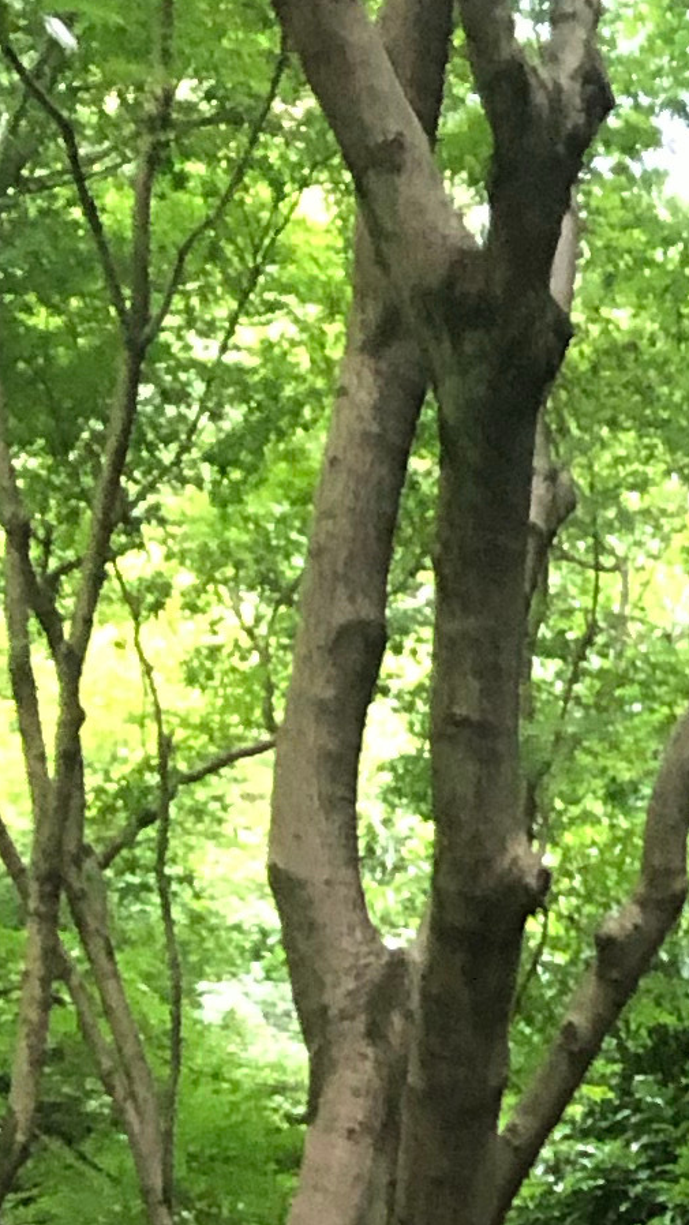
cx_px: 1722
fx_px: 4450
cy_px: 2058
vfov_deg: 14.2
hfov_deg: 8.1
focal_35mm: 137
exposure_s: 1/30
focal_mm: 3.99
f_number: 1.8
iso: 500
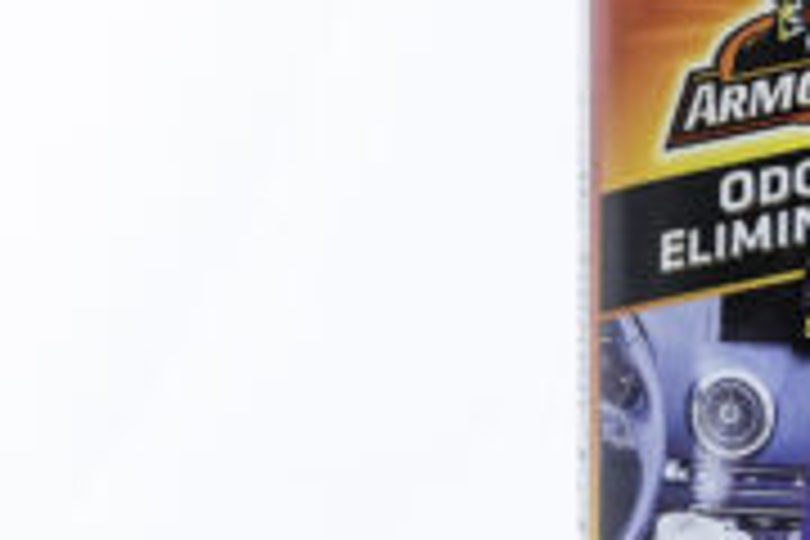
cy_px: 27
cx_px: 891
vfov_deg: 5.0
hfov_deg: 7.5
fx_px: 6120
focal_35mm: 272
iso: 3200
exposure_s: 1/250
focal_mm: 70
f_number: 9
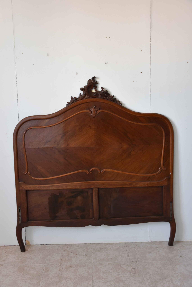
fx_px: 276
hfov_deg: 38.4
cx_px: 96
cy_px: 144
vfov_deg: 55.1
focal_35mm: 34
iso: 800
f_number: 4.5
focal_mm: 23
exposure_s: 1/80
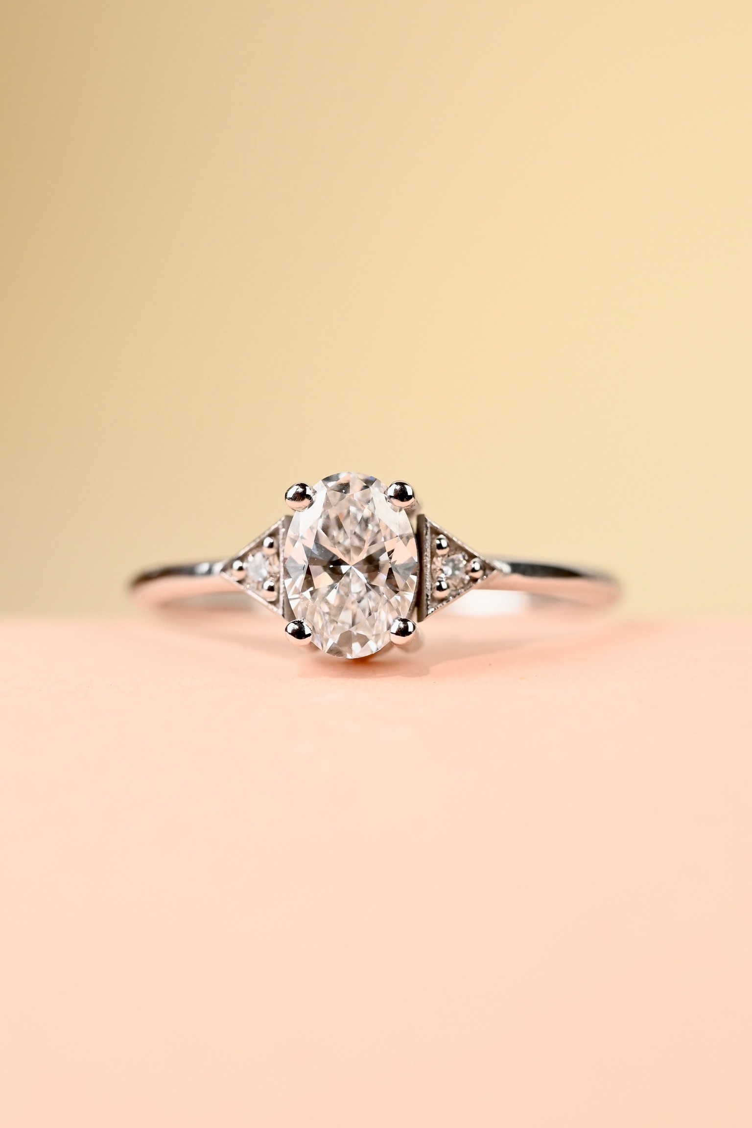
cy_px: 564
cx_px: 376
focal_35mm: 75
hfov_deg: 18.2
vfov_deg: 27.0
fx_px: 2350
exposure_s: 1/60
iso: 800
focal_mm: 50
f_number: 10
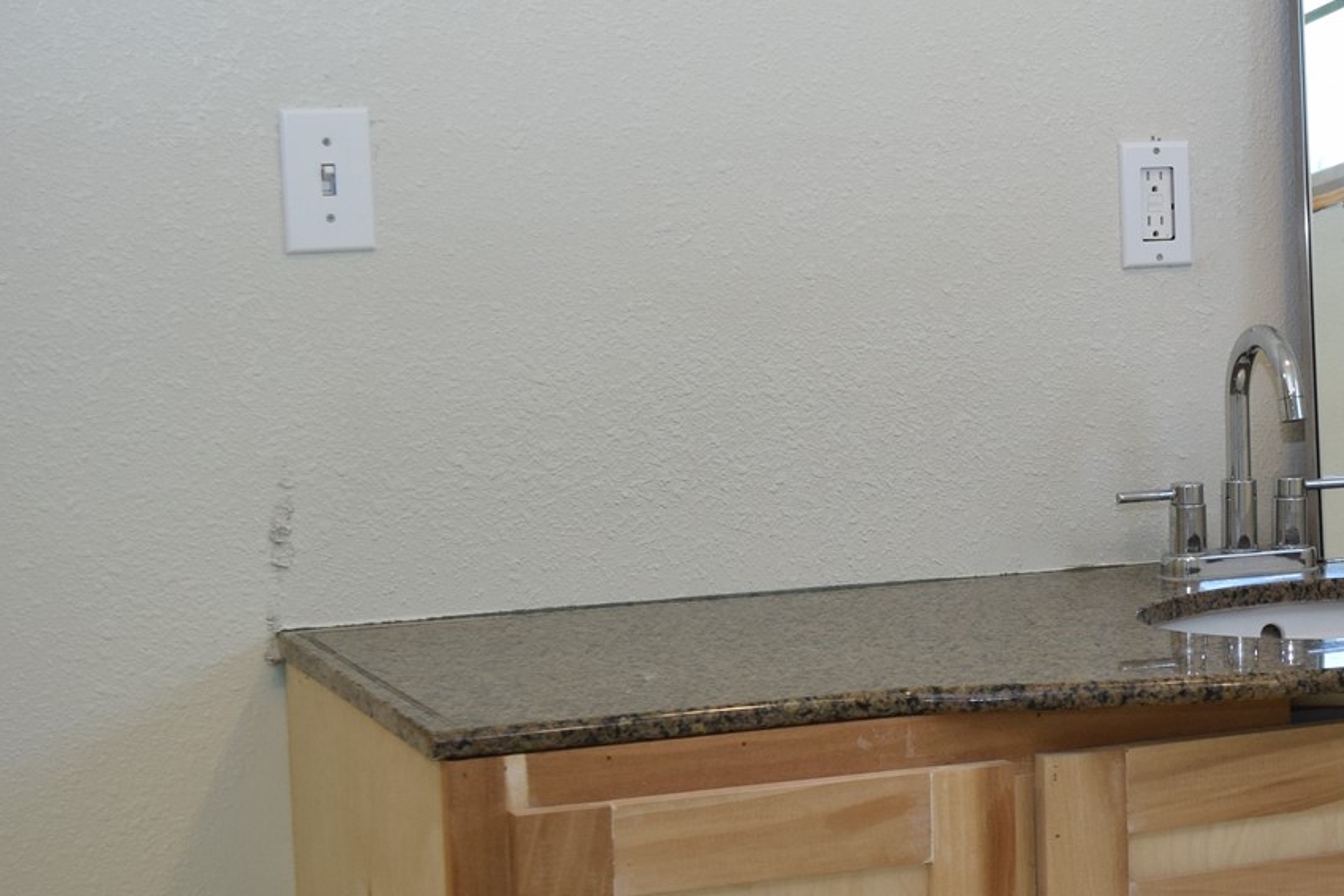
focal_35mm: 88
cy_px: 434
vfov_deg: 15.5
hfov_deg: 21.2
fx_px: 3296
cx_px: 1691
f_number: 5
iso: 400
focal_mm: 23
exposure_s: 1/100
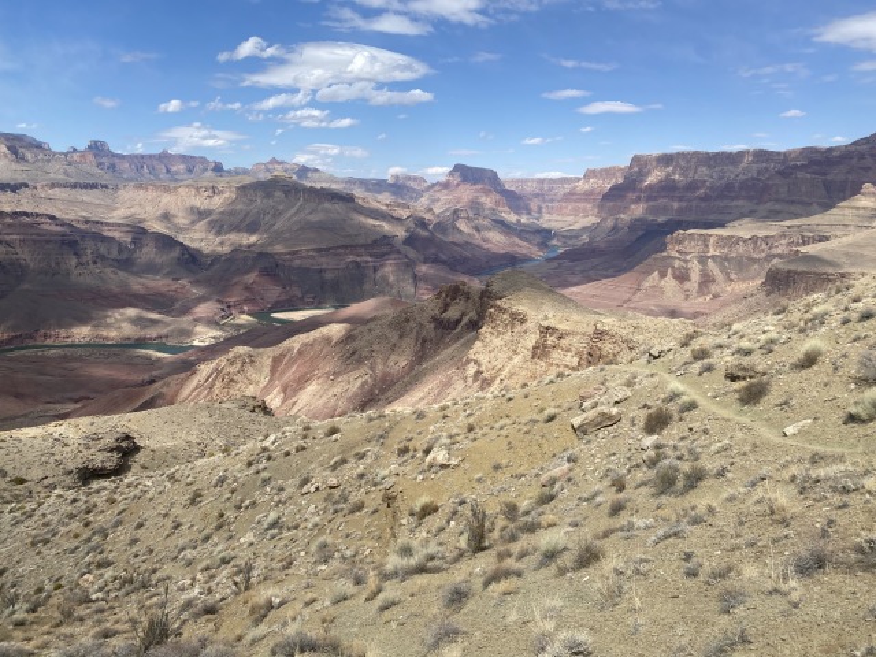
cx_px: 438
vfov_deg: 53.1
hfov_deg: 67.3
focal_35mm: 26
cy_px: 328
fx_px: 658
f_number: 1.8
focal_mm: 4.25
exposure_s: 1/4274
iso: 32
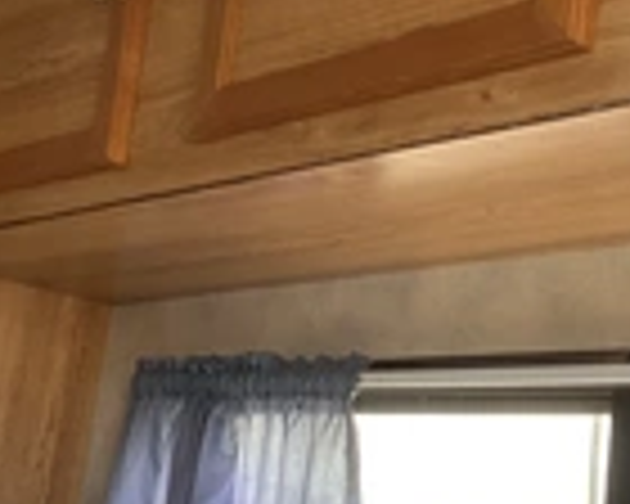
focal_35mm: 81
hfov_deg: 23.5
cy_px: 266
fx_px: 1510
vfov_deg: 18.9
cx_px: 270
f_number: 1.8
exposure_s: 1/122
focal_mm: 3
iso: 50
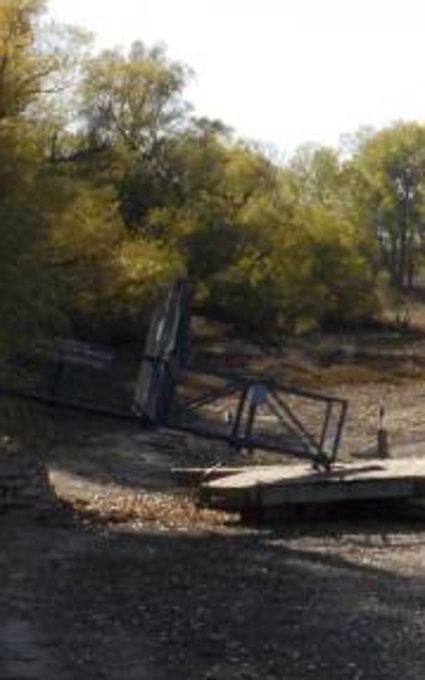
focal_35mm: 148
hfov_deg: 8.2
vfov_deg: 14.1
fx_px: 2737
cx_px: 1023
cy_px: 298
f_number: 22
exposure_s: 1/60
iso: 400
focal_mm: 27
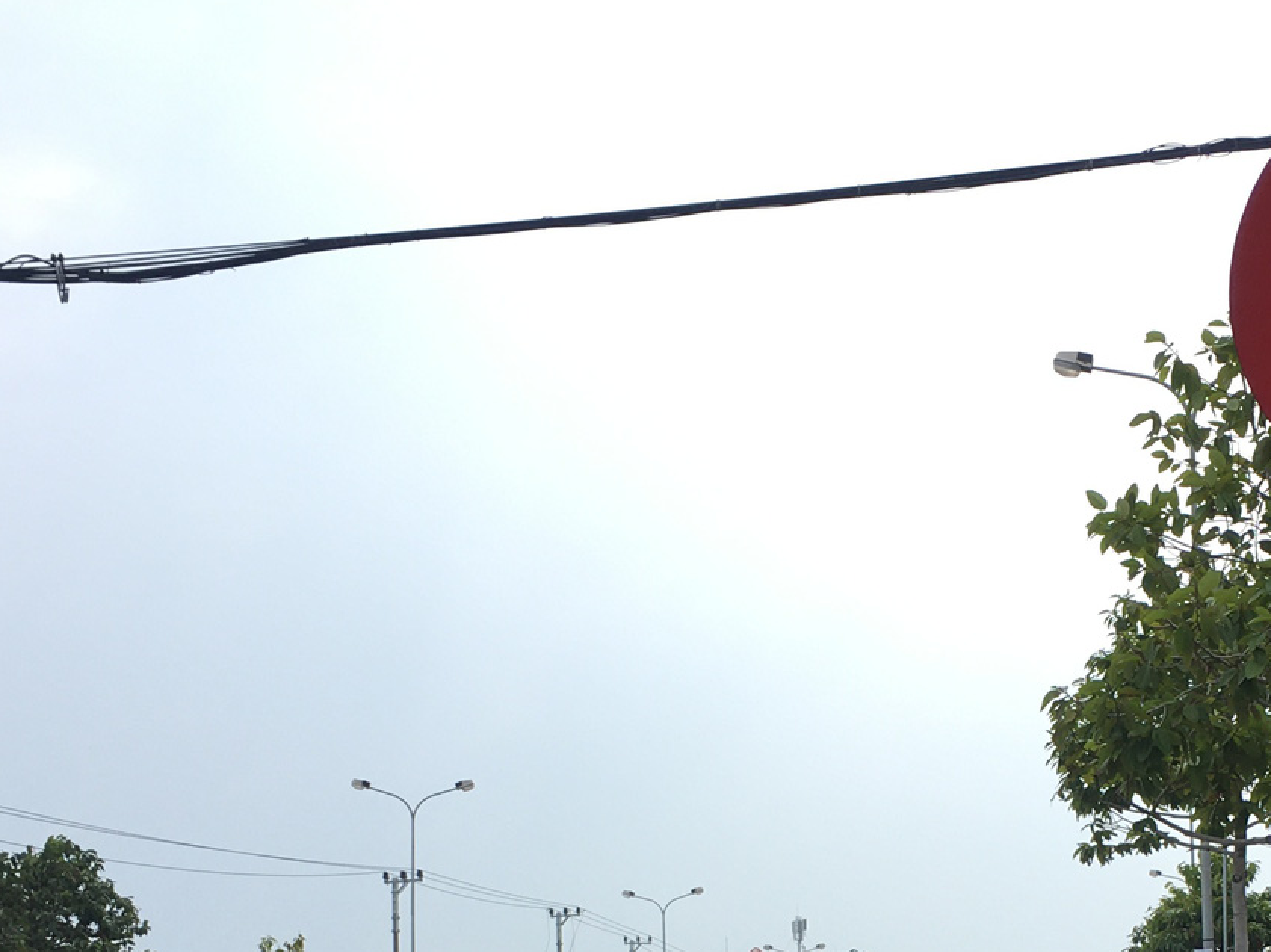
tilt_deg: +3.7
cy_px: 1005
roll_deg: +1.2
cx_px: 940
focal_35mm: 69
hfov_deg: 27.8
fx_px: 2532
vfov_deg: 20.4
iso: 25
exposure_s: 1/1374
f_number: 2.2
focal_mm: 4.15
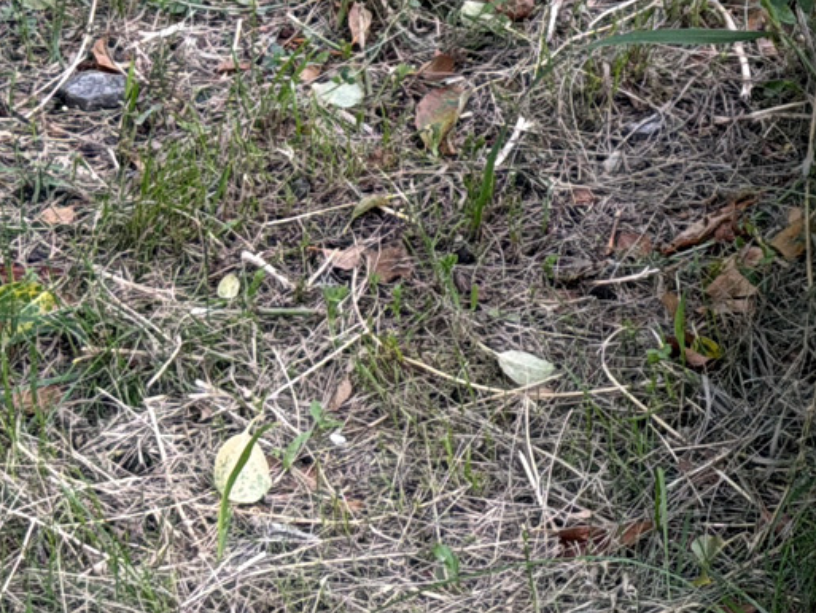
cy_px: -237
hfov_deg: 10.0
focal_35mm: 187
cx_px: 1424
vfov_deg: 7.8
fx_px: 4409
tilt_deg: -30.7
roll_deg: -1.4
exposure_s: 1/136
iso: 64
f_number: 1.78
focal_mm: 6.76
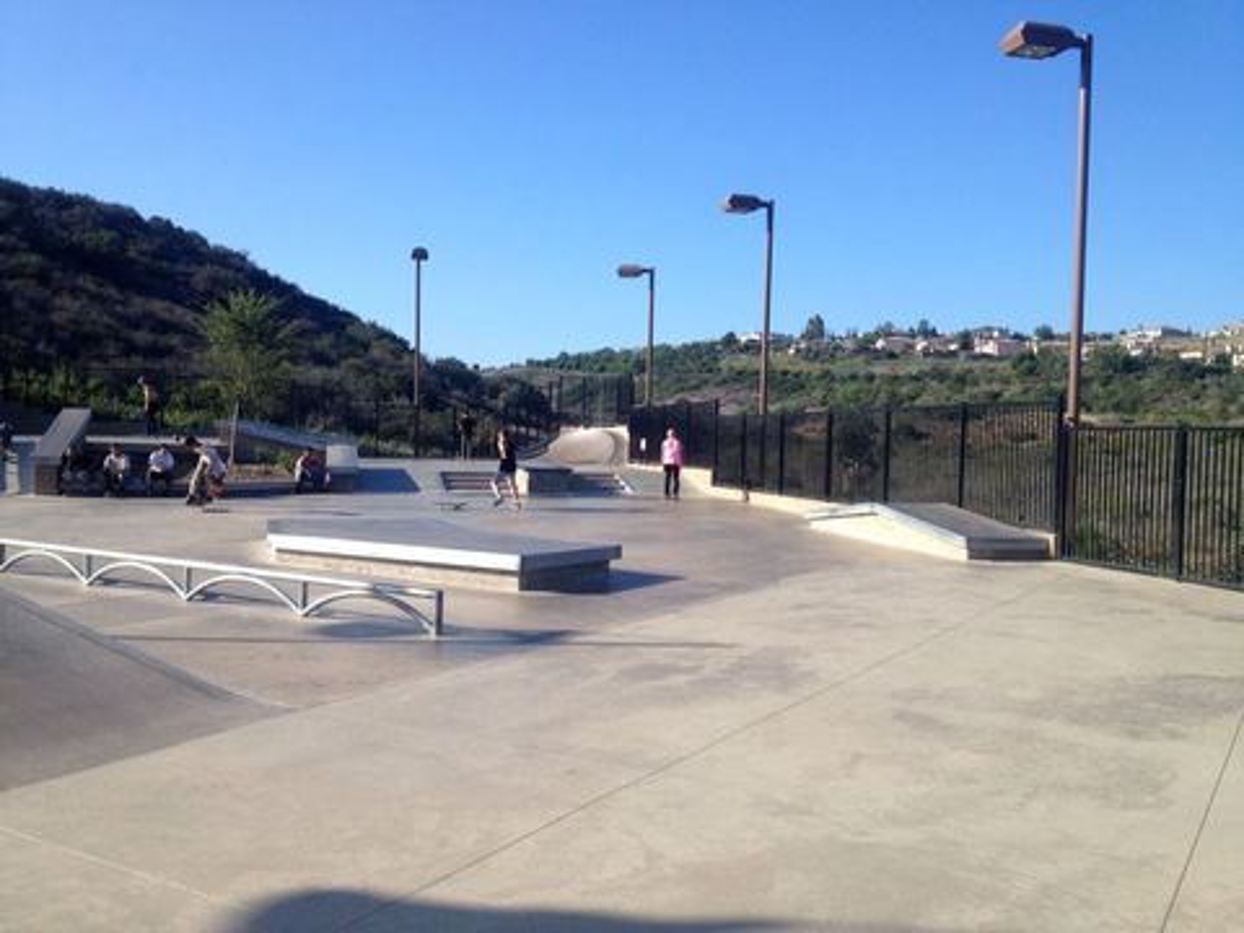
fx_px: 1258
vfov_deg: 40.7
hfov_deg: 52.6
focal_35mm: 35
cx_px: 622
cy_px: 466
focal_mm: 4.28
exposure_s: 1/1416
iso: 50
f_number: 2.4
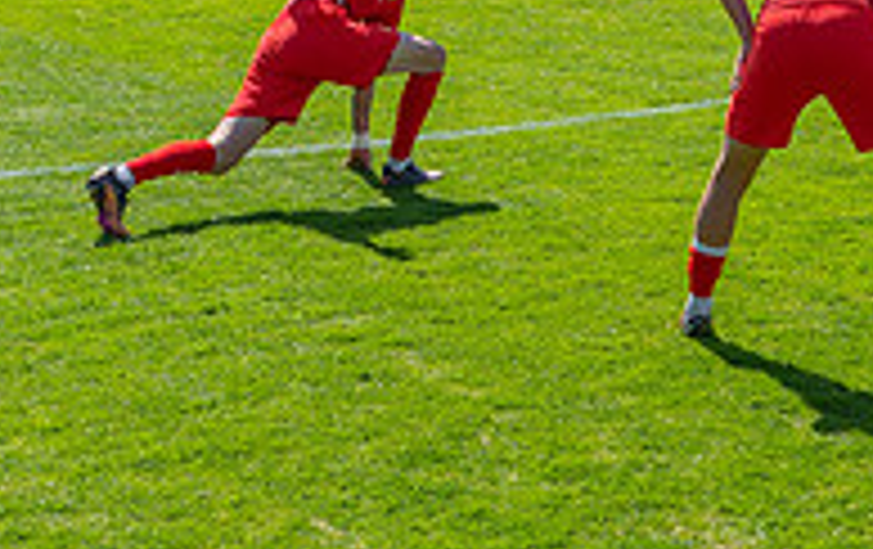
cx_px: 767
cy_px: 411
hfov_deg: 18.5
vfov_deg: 11.8
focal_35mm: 111
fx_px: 2646
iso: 100
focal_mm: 24
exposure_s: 1/800
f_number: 4
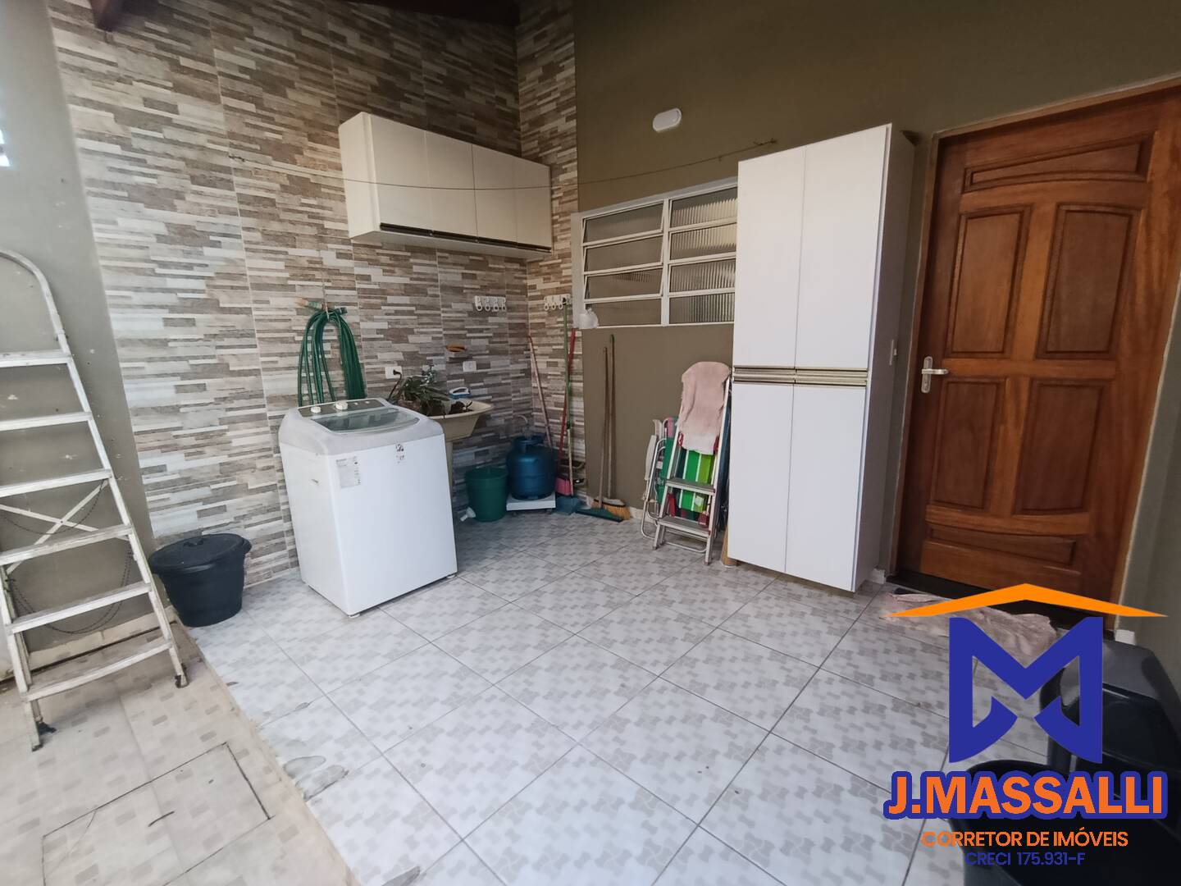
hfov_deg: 94.5
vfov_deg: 78.1
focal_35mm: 16
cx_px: 590
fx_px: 546
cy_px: 443
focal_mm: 1.65
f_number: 2.2
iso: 216
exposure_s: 1/60
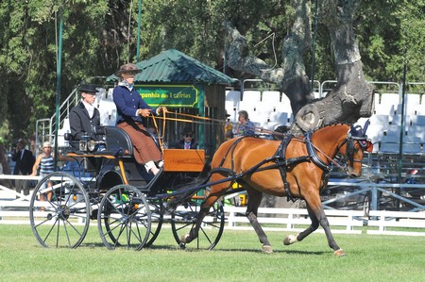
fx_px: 2919
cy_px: 141
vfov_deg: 5.5
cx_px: 212
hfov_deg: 8.3
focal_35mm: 248
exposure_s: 1/800
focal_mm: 165
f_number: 5.6
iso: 400
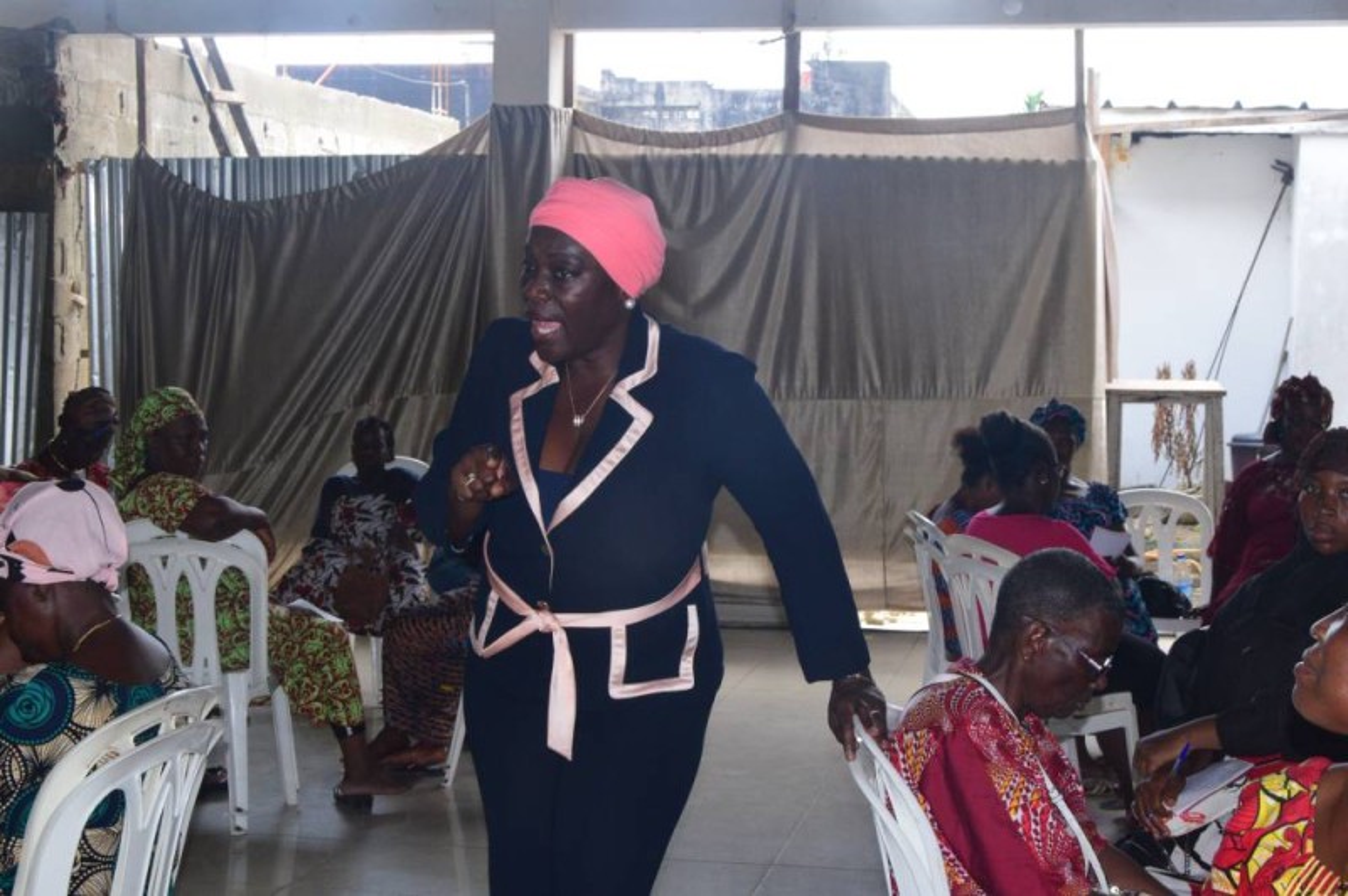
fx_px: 2245
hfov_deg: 33.4
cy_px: 448
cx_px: 674
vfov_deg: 22.6
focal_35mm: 60
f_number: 14
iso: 1600
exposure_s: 1/125
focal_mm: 40
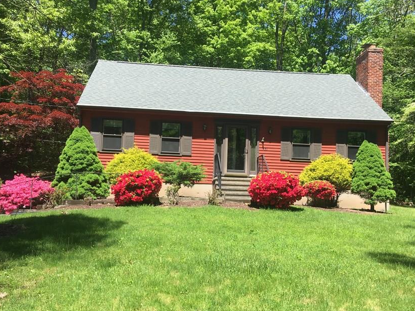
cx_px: 211
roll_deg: -1.1
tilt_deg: +7.5
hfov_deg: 51.3
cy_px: 186
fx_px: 432
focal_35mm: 36
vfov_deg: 39.5
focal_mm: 4.15
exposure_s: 1/686
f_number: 2.2
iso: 25
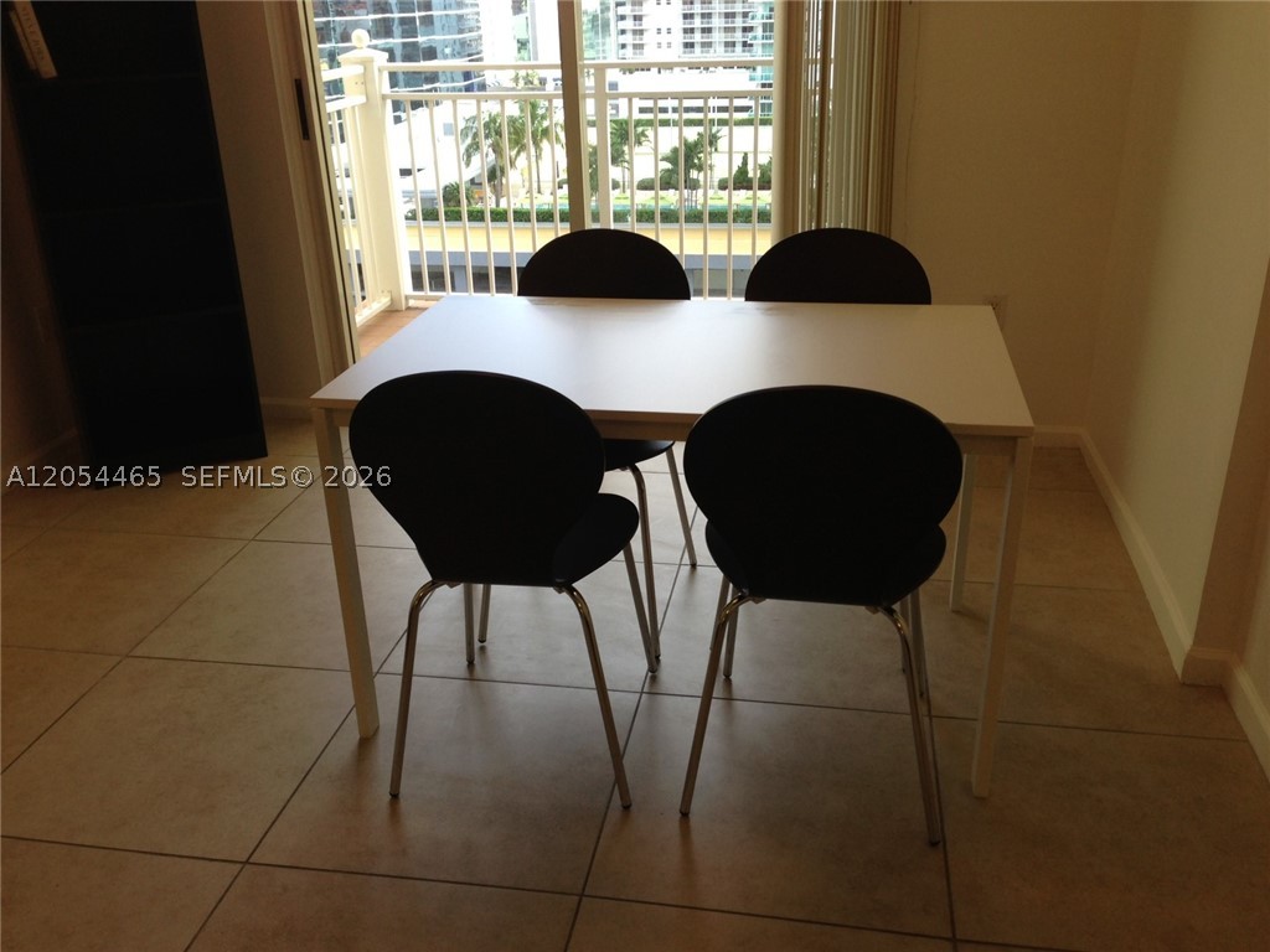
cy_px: 476
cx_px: 635
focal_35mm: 33
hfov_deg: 55.4
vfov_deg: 42.9
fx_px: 1211
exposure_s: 1/60
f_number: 2.4
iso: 64
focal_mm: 4.13
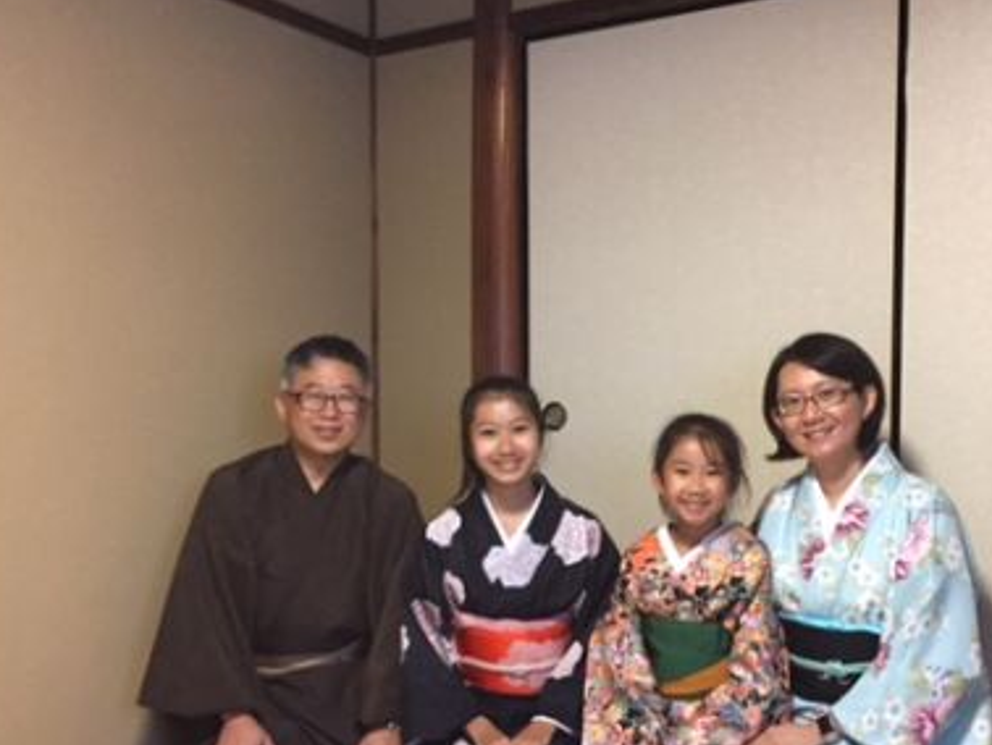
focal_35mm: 46
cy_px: 522
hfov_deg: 41.1
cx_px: 583
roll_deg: -0.2
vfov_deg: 31.2
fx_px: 1319
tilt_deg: -3.7
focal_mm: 4.15
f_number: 2.2
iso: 250
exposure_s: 1/30
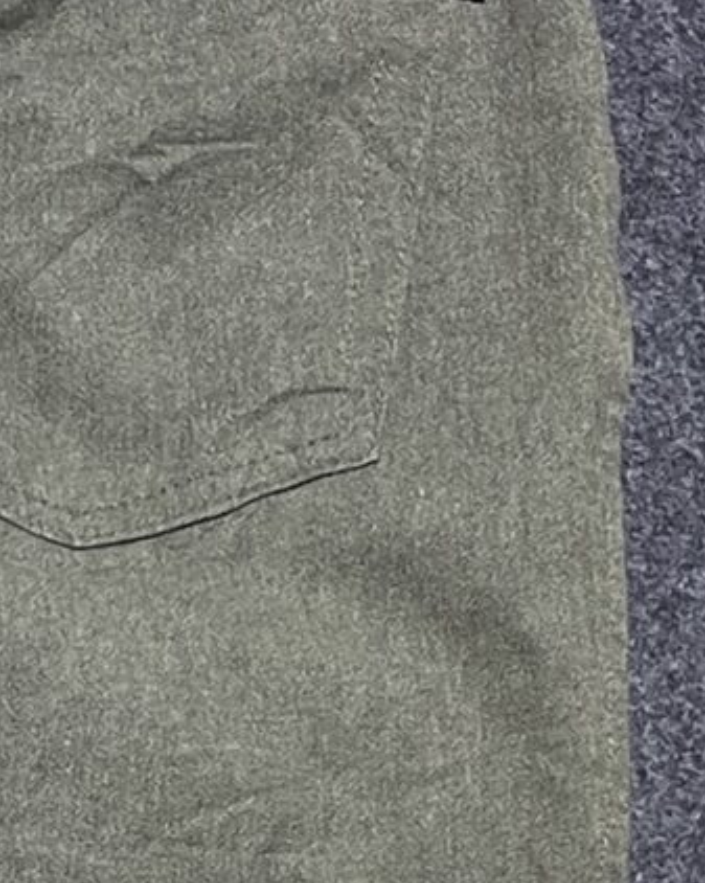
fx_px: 4021
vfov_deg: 11.5
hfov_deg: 9.6
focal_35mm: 154
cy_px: 1670
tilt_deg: -53.2
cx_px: -452
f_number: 1.6
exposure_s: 1/50
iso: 80
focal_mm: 4.2
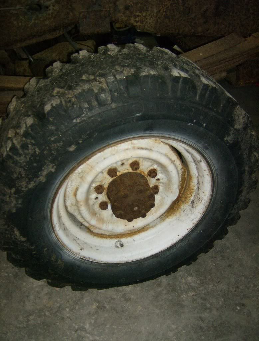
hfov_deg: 40.0
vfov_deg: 51.1
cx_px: 130
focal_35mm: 36
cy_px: 170
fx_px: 356
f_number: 2.8
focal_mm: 6
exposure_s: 1/60
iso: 200
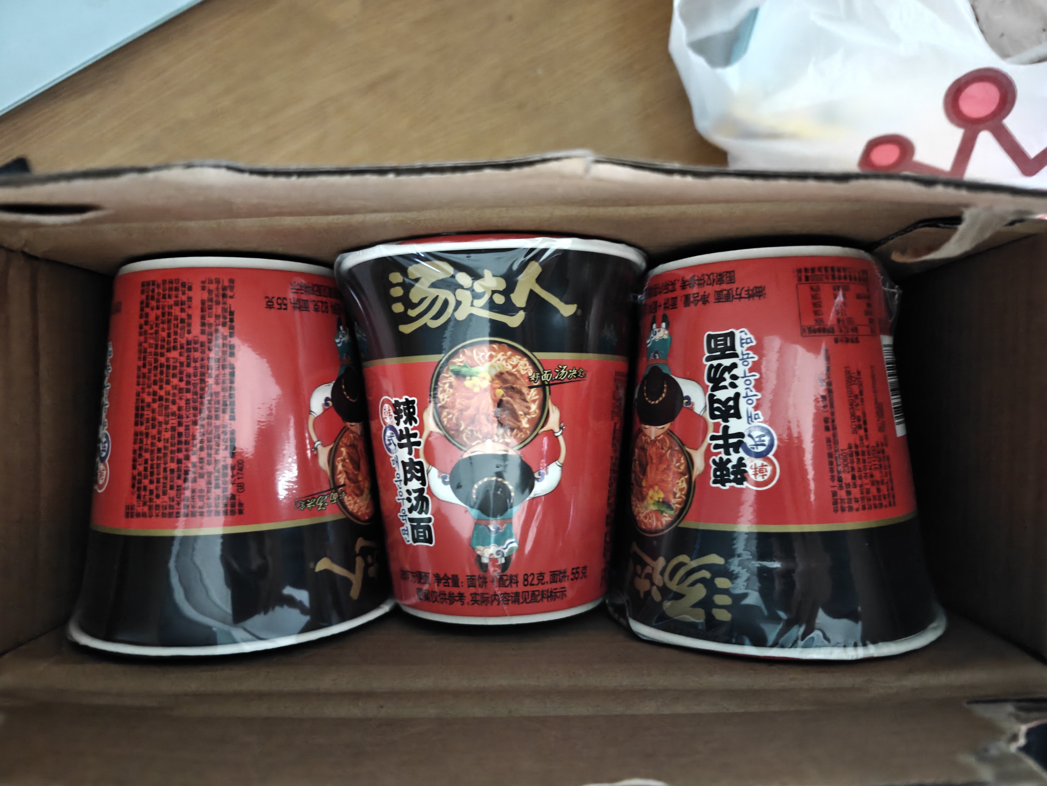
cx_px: 524
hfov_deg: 73.9
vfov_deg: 58.9
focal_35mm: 23
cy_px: 393
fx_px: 696
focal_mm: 6.06
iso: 5000
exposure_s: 1/8
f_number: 1.6
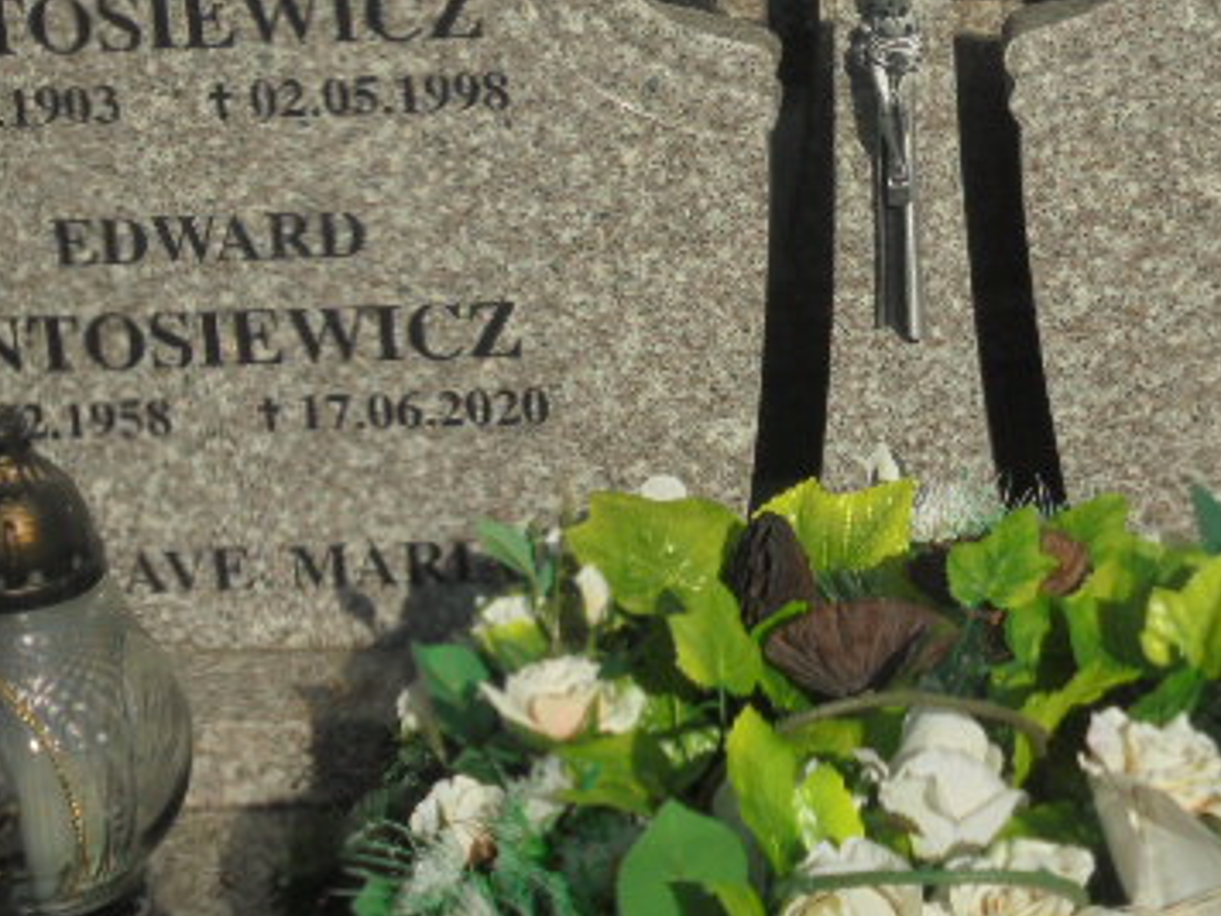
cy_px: 130
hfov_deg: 22.1
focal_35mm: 88
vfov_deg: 16.6
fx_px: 3104
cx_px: 905
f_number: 4.8
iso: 100
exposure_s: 1/800
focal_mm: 8.9
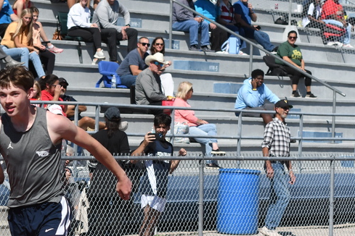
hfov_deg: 9.3
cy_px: 188
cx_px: 43
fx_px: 2169
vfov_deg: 6.2
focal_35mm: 220
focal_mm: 70
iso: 320
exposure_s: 1/2500
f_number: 4.5
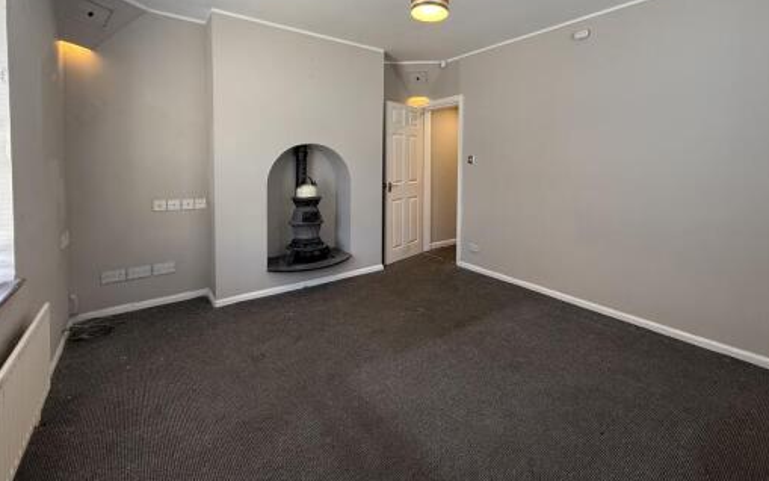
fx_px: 356
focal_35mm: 17
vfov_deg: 66.6
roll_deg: -0.5
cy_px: 170
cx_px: 434
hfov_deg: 93.9
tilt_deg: -1.6
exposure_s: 1/50
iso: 160
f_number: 2.2
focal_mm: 2.22
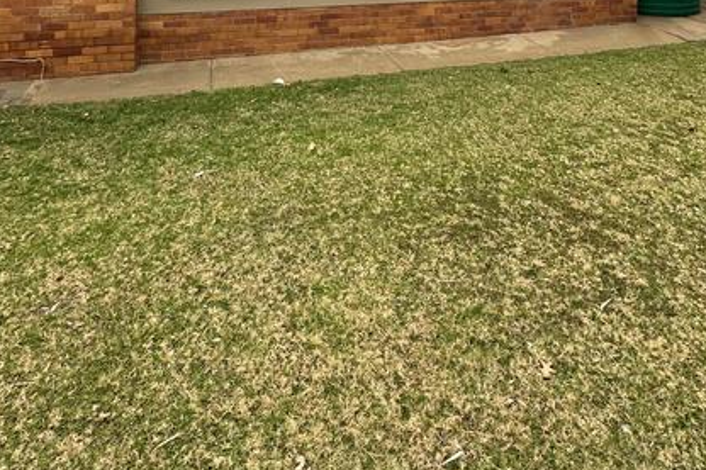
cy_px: -93
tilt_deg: +1.5
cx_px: 385
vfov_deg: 36.1
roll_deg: -2.5
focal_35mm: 28
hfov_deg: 65.4
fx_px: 549
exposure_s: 1/344
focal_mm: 2.22
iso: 40
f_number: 2.2
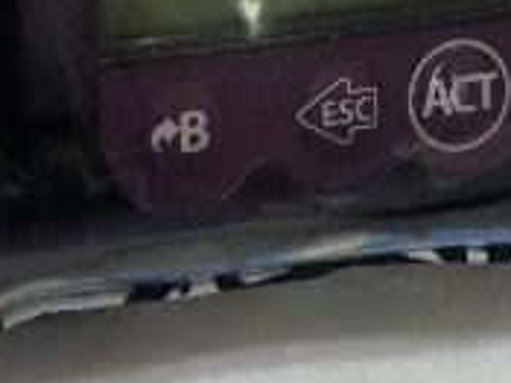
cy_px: -105
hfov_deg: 22.1
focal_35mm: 88
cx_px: 152
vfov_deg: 16.0
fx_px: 1298
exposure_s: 1/30
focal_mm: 4.3
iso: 80
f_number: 3.1
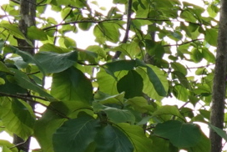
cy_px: 374
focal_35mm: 119
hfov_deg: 12.4
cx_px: 590
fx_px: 751
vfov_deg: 10.0
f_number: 2
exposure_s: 1/800
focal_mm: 7.6
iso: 125
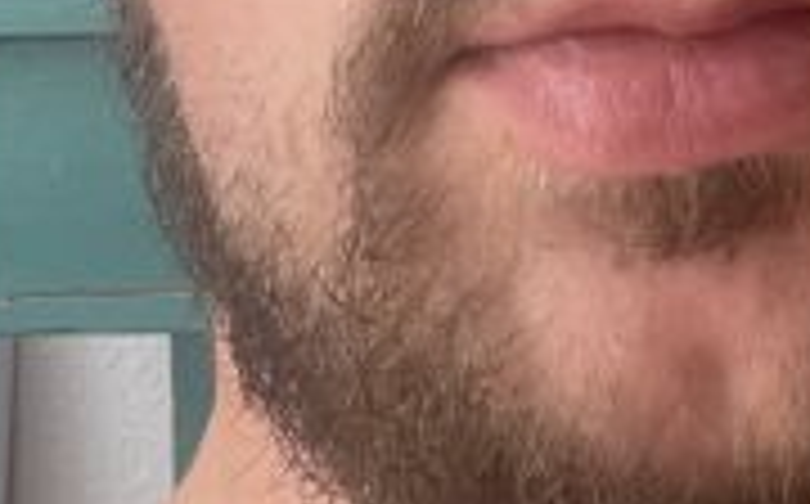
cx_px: 666
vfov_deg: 11.3
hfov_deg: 19.4
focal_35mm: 106
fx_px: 2337
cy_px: -441
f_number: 2.2
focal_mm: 2.71
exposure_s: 1/60
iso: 100
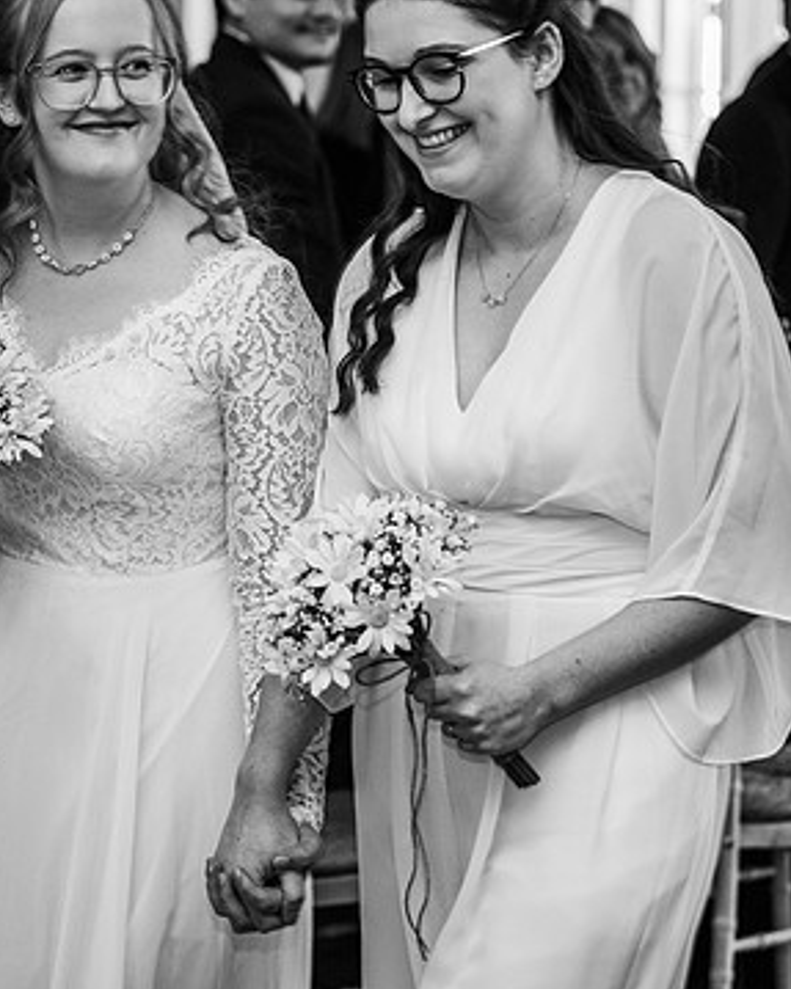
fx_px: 3103
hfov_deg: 14.5
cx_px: 320
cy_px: 463
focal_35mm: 106
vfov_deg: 18.1
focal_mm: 70
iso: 1100
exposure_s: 1/200
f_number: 2.8
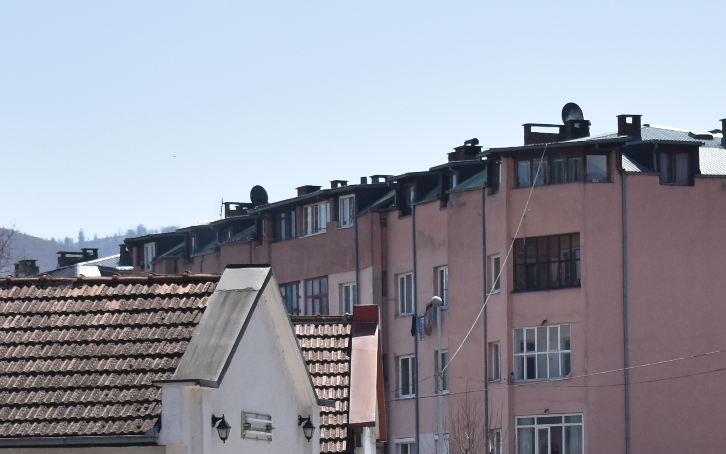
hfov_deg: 10.8
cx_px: 568
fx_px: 3819
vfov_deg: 6.8
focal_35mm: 193
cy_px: 506
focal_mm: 38
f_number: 5
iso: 250
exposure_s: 1/2000
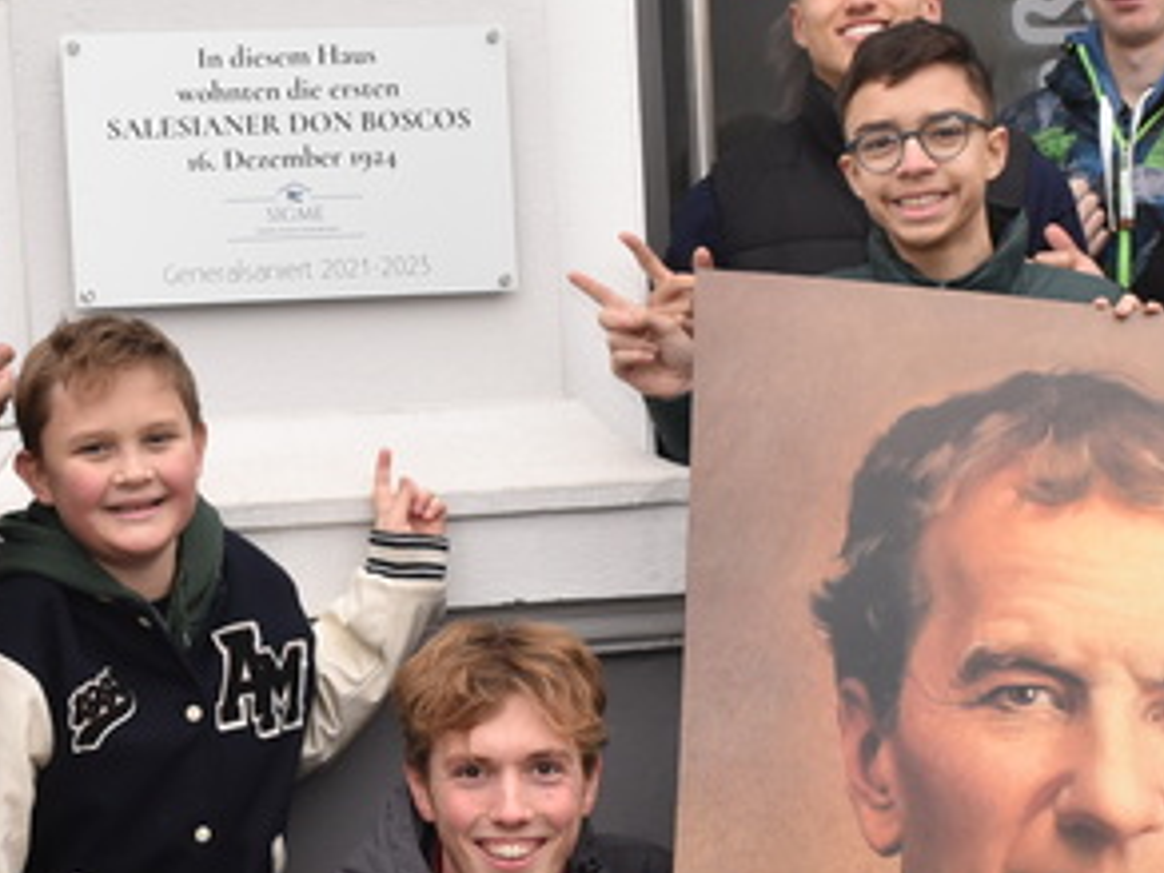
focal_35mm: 79
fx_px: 2656
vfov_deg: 18.6
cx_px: 307
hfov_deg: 24.5
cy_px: 638
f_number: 7.1
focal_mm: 24
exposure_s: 1/160
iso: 800
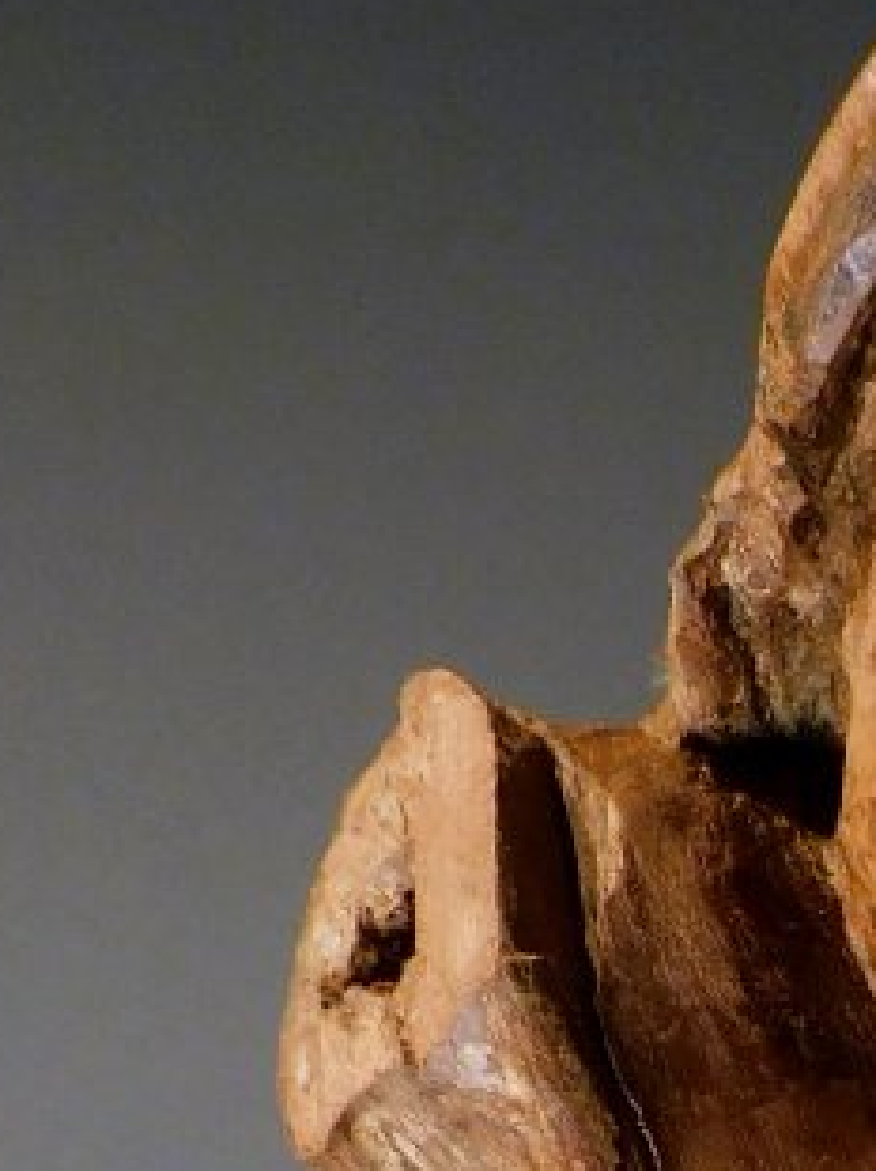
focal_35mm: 93
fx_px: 3142
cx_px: 1220
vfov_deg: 18.2
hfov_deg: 15.0
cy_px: 1885
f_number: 3.3
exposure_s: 1/30
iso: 200
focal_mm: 4.3
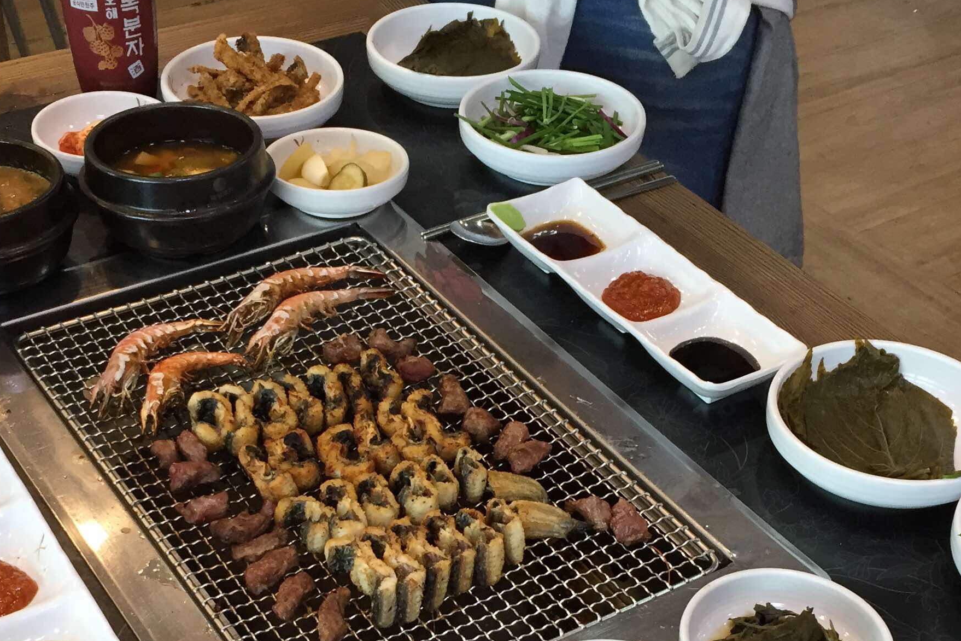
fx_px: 1495
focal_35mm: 56
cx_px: 430
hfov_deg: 35.6
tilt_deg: -44.2
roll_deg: -2.5
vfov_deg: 23.3
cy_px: 626
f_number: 2.2
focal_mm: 4.15
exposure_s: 1/30
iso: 40
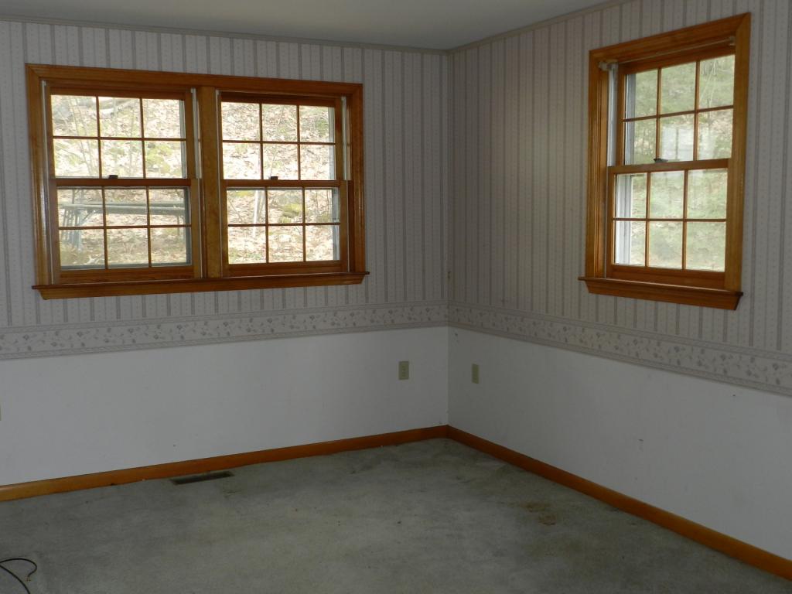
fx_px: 869
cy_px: 297
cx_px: 396
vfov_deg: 37.7
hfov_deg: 49.0
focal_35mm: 38
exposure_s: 1/30
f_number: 4
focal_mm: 6.7
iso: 200
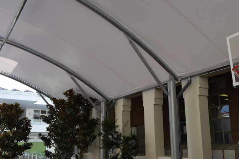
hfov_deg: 47.9
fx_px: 269
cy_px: 80
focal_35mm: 40
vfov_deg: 33.0
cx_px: 120
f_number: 8
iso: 280
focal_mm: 27
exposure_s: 1/250
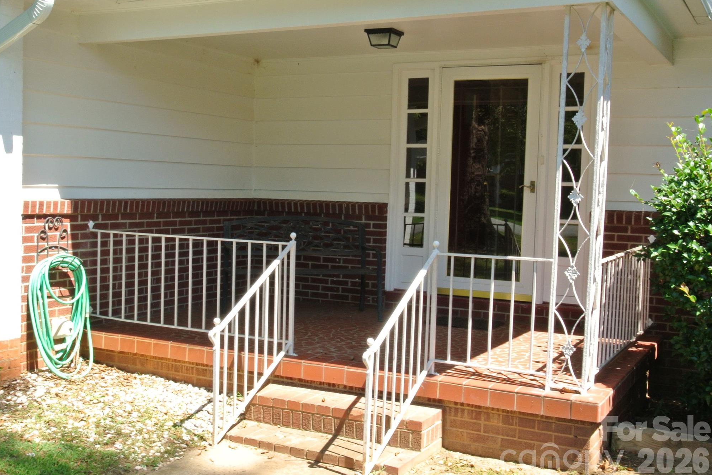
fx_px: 850
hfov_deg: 45.4
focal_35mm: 43
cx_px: 350
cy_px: 242
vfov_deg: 31.2
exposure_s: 1/60
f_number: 16
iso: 400
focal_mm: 15.7
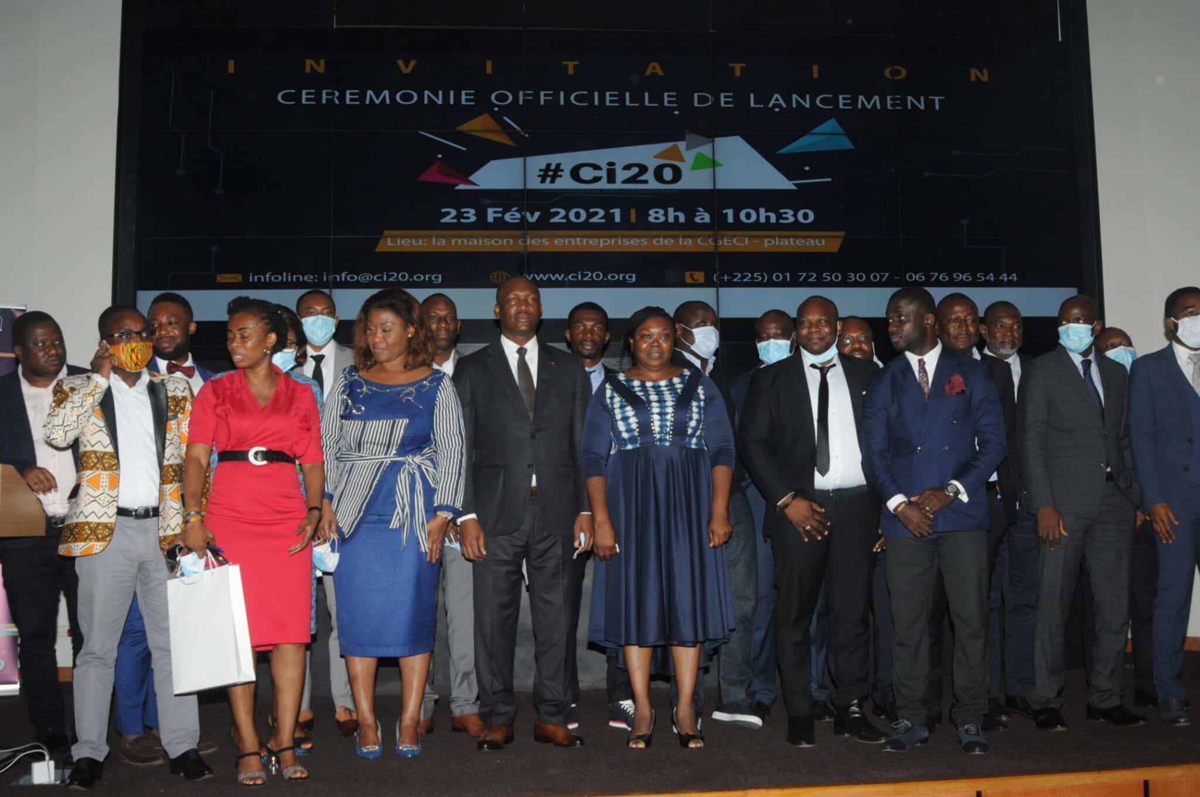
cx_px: 600
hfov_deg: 53.2
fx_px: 1198
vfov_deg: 36.8
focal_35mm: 36
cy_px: 398
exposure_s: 1/250
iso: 800
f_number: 10
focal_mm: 24
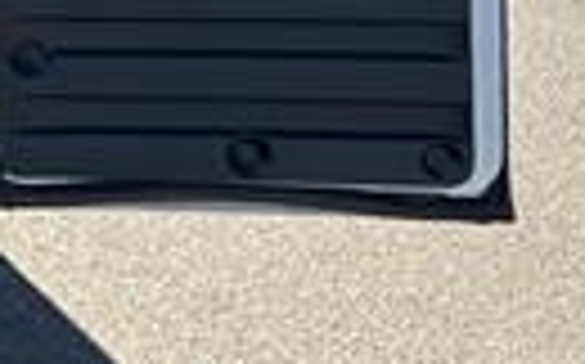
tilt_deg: -5.0
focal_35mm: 125
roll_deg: +1.1
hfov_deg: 13.3
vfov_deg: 9.9
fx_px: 1991
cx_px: -724
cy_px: -288
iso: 80
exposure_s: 1/1005
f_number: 1.78
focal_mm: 6.76
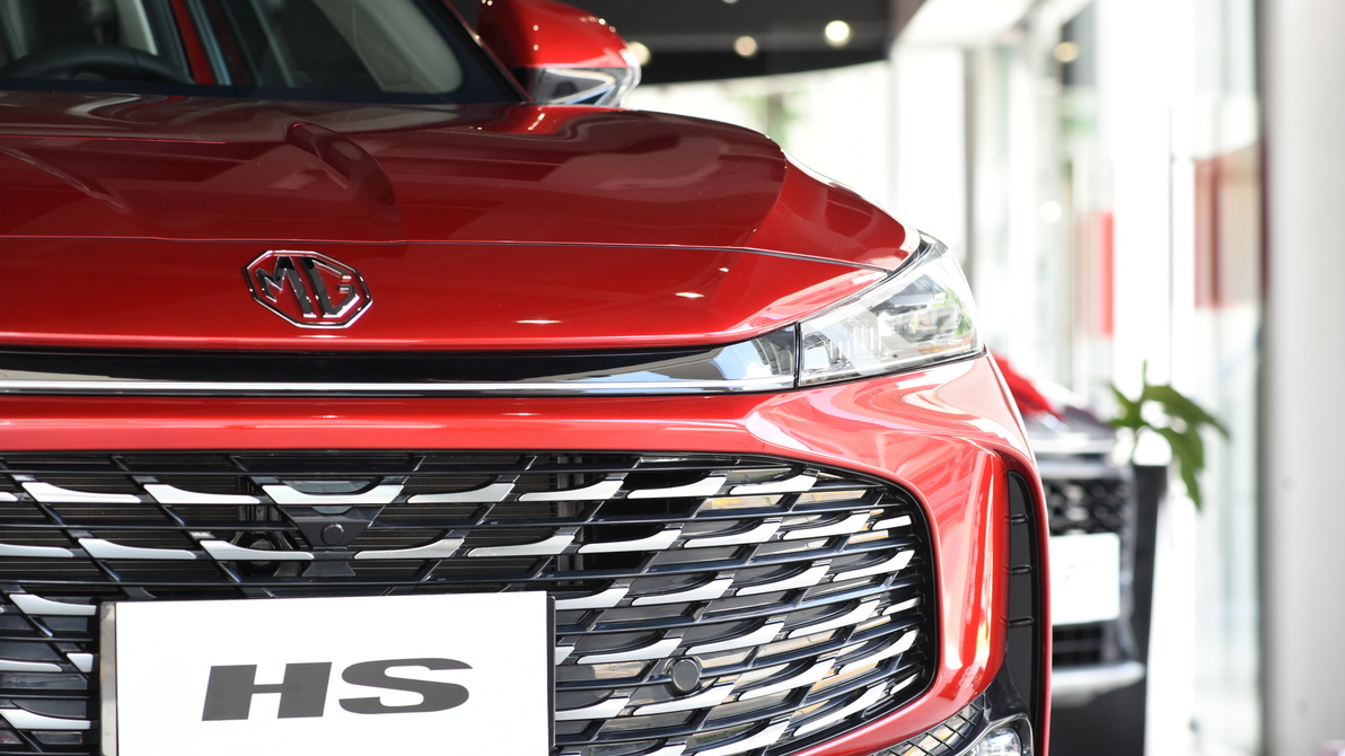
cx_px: 674
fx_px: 5456
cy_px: 383
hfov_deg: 14.1
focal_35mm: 153
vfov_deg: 7.9
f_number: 8
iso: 400
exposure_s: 1/50
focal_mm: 145
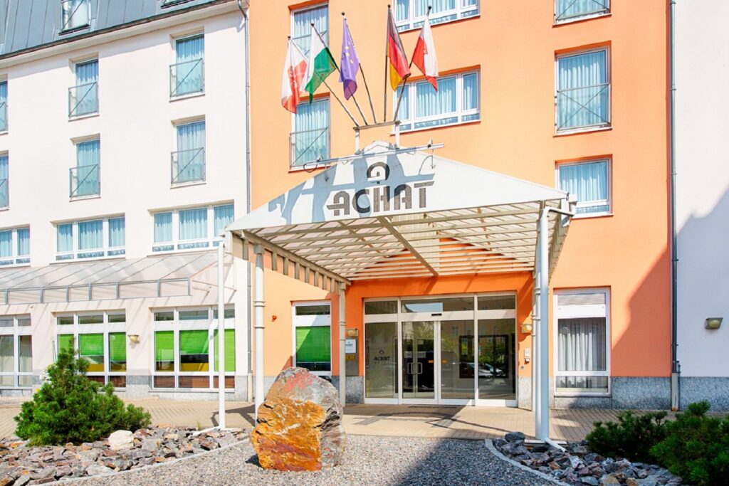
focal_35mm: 22
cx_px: 364
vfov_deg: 57.2
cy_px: 243
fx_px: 446
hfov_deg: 78.6
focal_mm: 22
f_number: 8
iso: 100
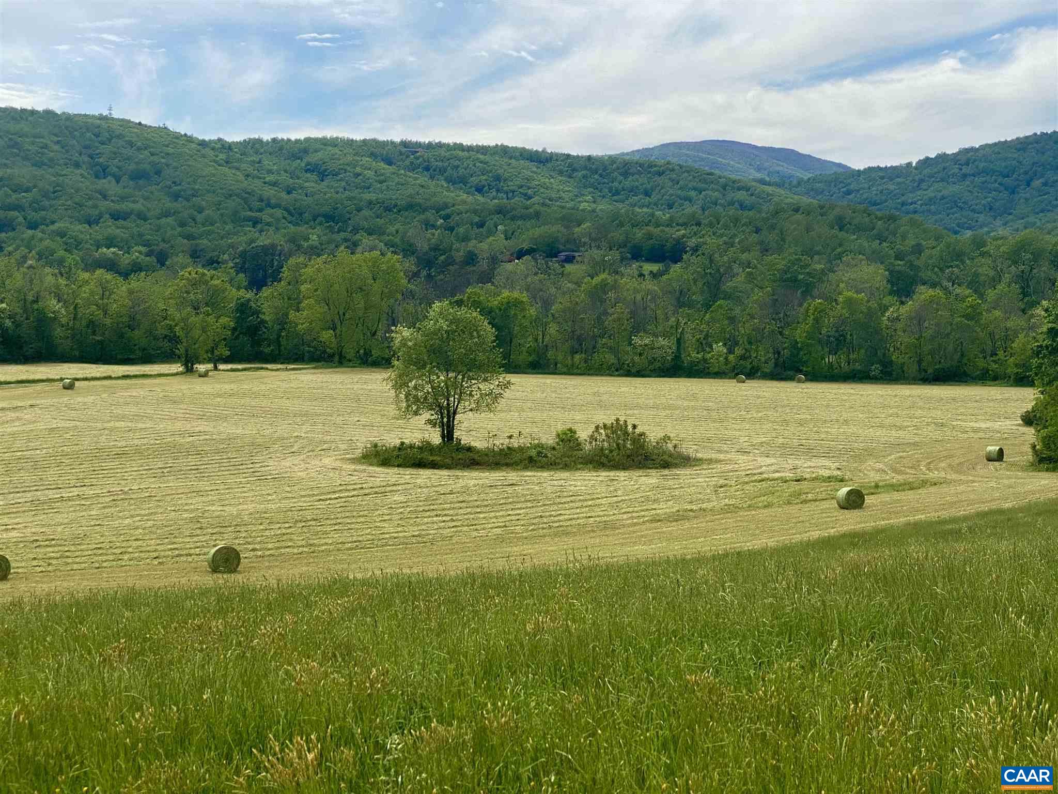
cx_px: 529
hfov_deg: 36.8
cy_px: 397
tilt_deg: -5.1
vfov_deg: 28.0
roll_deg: -1.0
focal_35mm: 52
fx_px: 1589
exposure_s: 1/2283
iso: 20
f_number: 2
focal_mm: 6
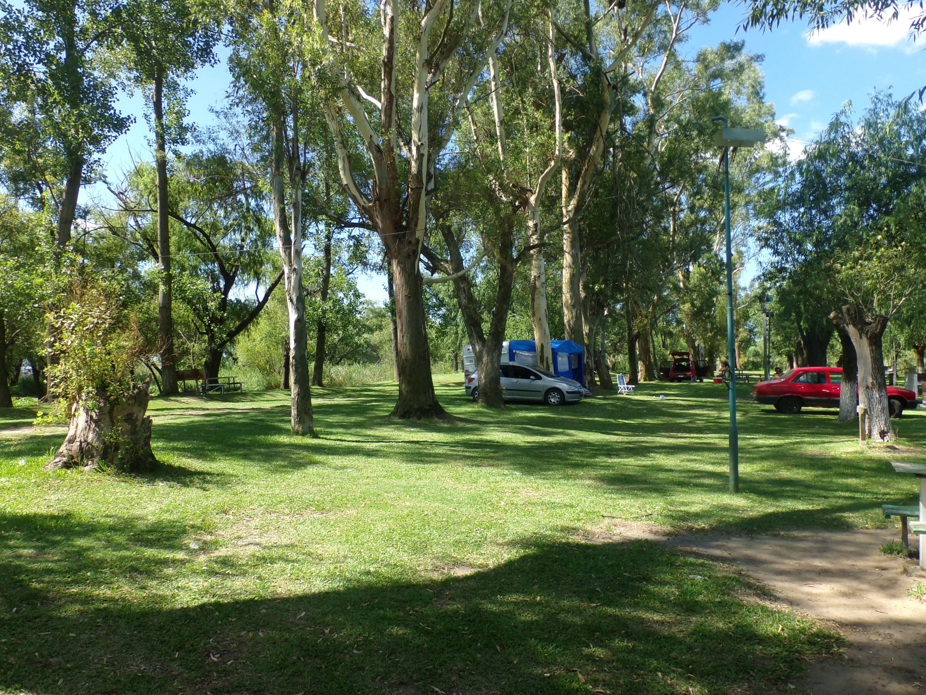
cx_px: 463
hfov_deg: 67.3
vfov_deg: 53.1
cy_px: 348
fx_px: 696
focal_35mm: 26
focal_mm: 4.7
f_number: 7.52
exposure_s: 1/120
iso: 100
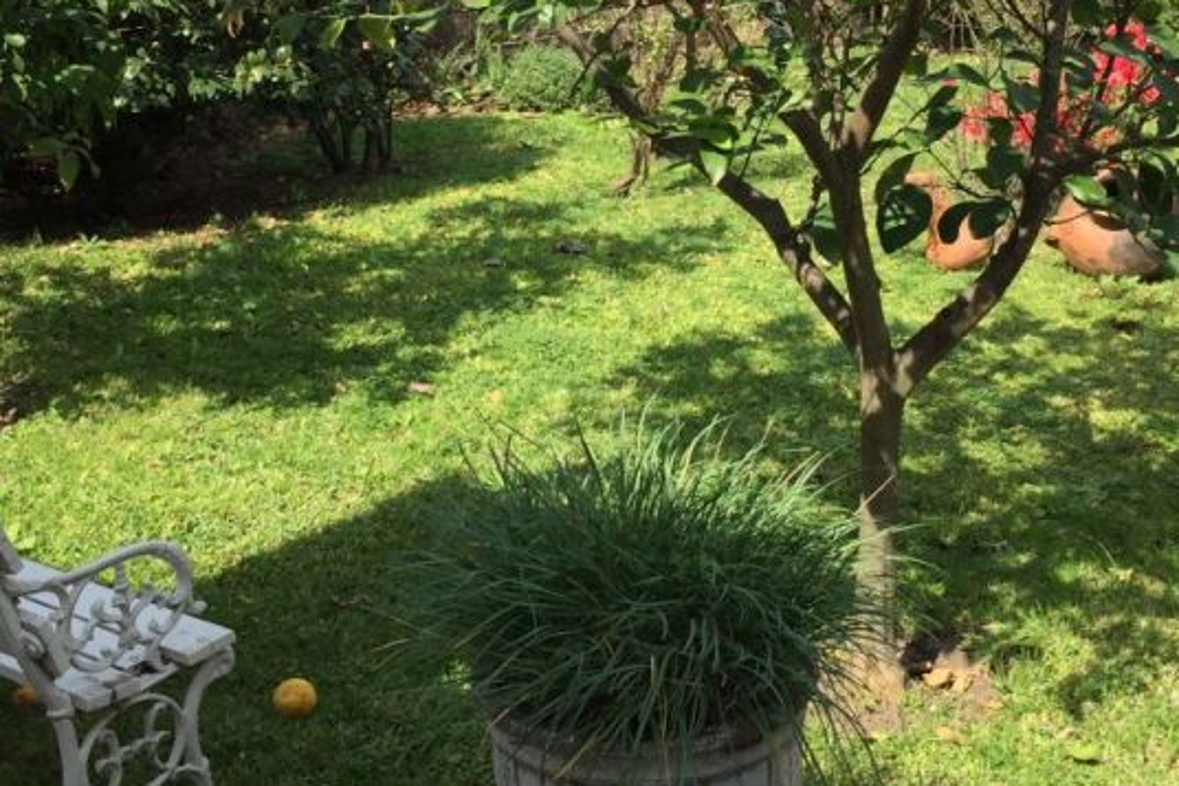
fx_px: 1964
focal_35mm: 60
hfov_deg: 33.4
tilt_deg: -10.5
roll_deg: +1.0
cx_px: 616
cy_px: 189
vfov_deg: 22.4
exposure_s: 1/1041
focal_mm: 4.15
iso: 32
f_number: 2.2
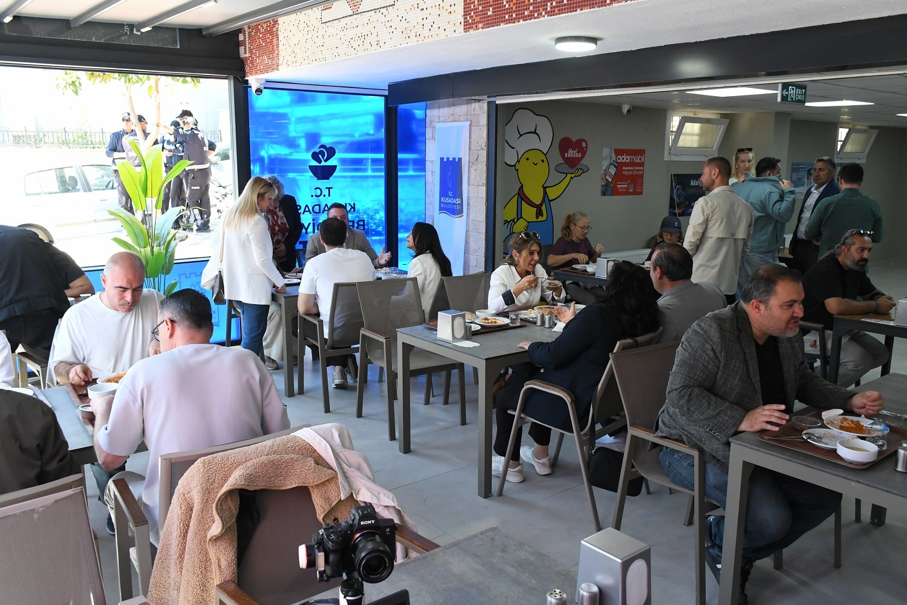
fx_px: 756
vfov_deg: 43.6
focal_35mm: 30
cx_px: 454
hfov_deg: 61.9
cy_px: 302
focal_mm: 20
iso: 2000
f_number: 7.1
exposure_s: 1/200
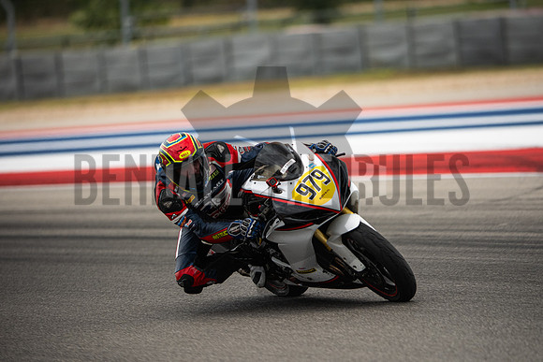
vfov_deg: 4.6
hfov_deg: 6.9
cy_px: 181
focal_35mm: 300
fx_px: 4526
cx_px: 272
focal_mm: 200
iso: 500
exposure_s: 1/5000
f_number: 2
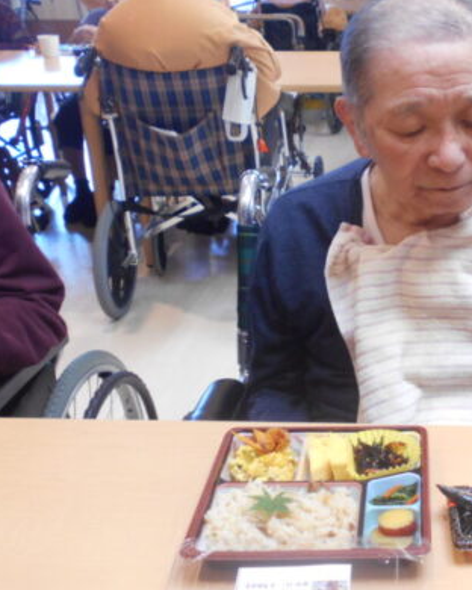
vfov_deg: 36.6
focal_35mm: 51
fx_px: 891
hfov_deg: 28.3
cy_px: 315
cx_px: 445
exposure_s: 1/30
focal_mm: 5.8
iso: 180
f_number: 3.6
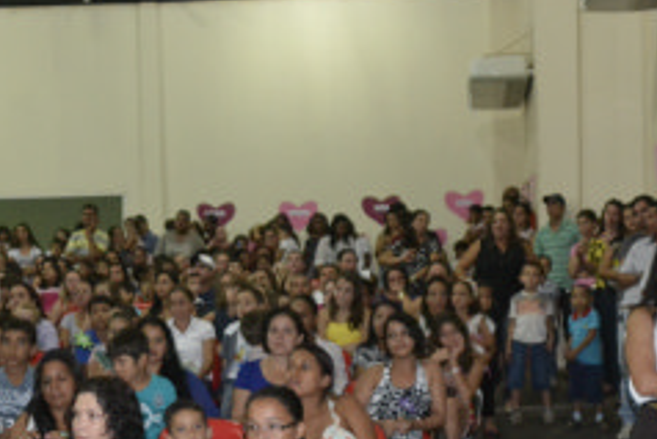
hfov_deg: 31.8
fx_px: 1150
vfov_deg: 21.0
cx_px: 265
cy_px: 421
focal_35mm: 63
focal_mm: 20
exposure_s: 1/60
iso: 3200
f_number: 3.5
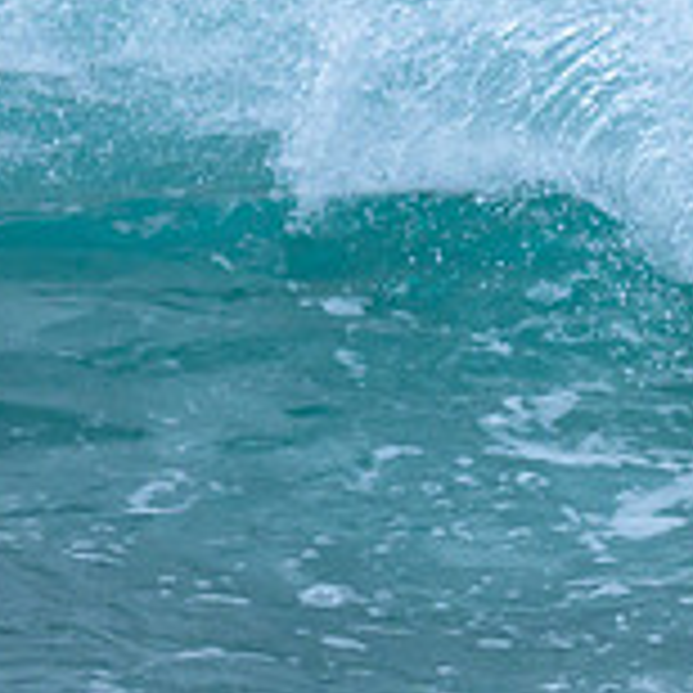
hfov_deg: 0.5
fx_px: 77802
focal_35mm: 3435
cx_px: 1288
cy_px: -268
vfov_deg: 0.5
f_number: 6.3
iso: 360
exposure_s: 1/3200
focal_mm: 800
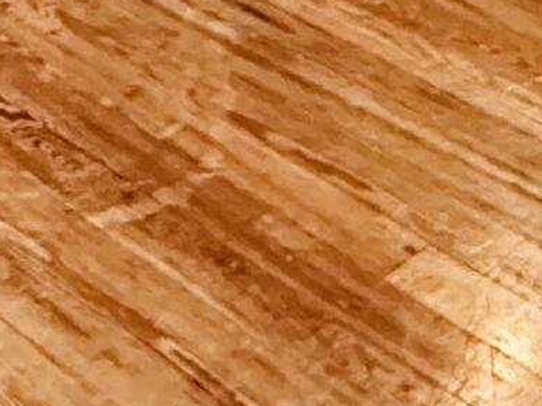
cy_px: -625
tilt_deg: -7.1
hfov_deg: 17.7
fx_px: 1721
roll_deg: -0.7
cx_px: 467
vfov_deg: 11.0
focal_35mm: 110
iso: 1000
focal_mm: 2.22
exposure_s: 1/40
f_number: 2.2
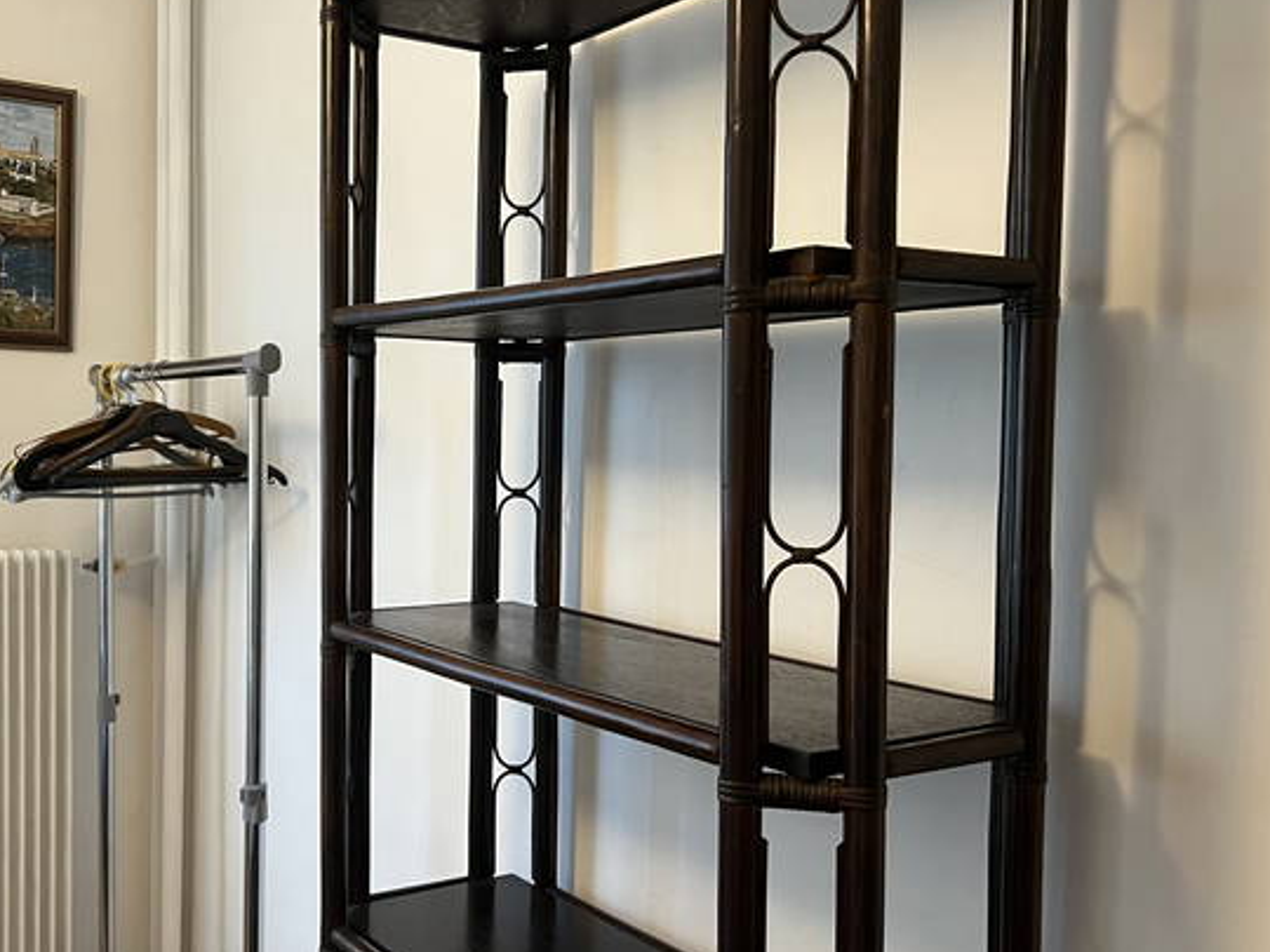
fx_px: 1394
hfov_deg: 48.6
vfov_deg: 37.7
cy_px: 494
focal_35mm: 38
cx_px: 494
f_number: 1.5
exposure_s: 1/50
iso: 400
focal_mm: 5.7
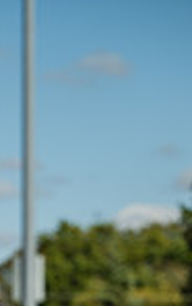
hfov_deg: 4.8
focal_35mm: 275
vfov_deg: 7.5
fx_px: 2293
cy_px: 440
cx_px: -68
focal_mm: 89
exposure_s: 1/1600
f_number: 3.2
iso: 80
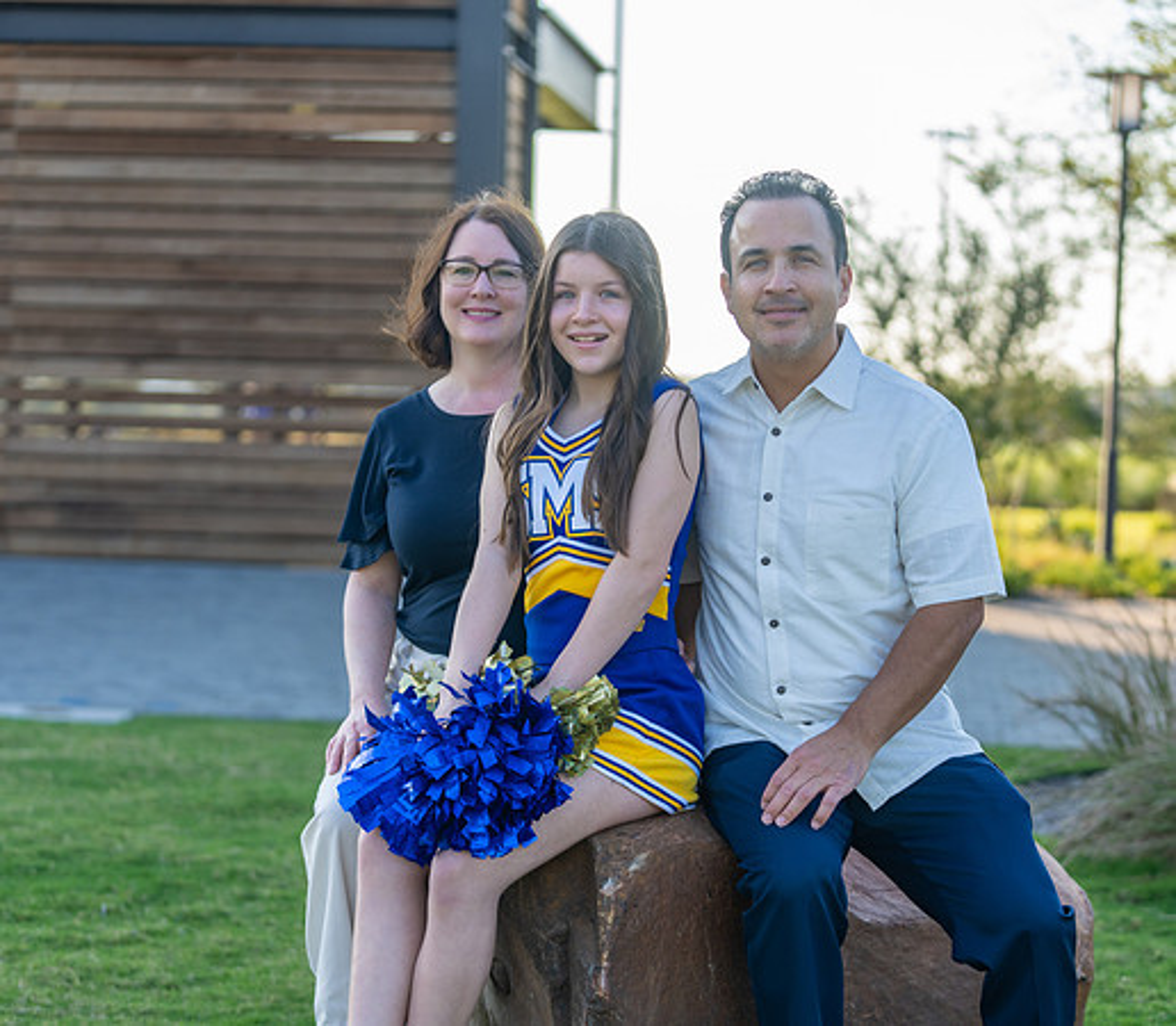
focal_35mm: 85
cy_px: 511
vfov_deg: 18.9
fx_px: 3082
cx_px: 666
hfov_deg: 21.6
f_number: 2.8
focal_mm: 70
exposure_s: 1/400
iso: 100
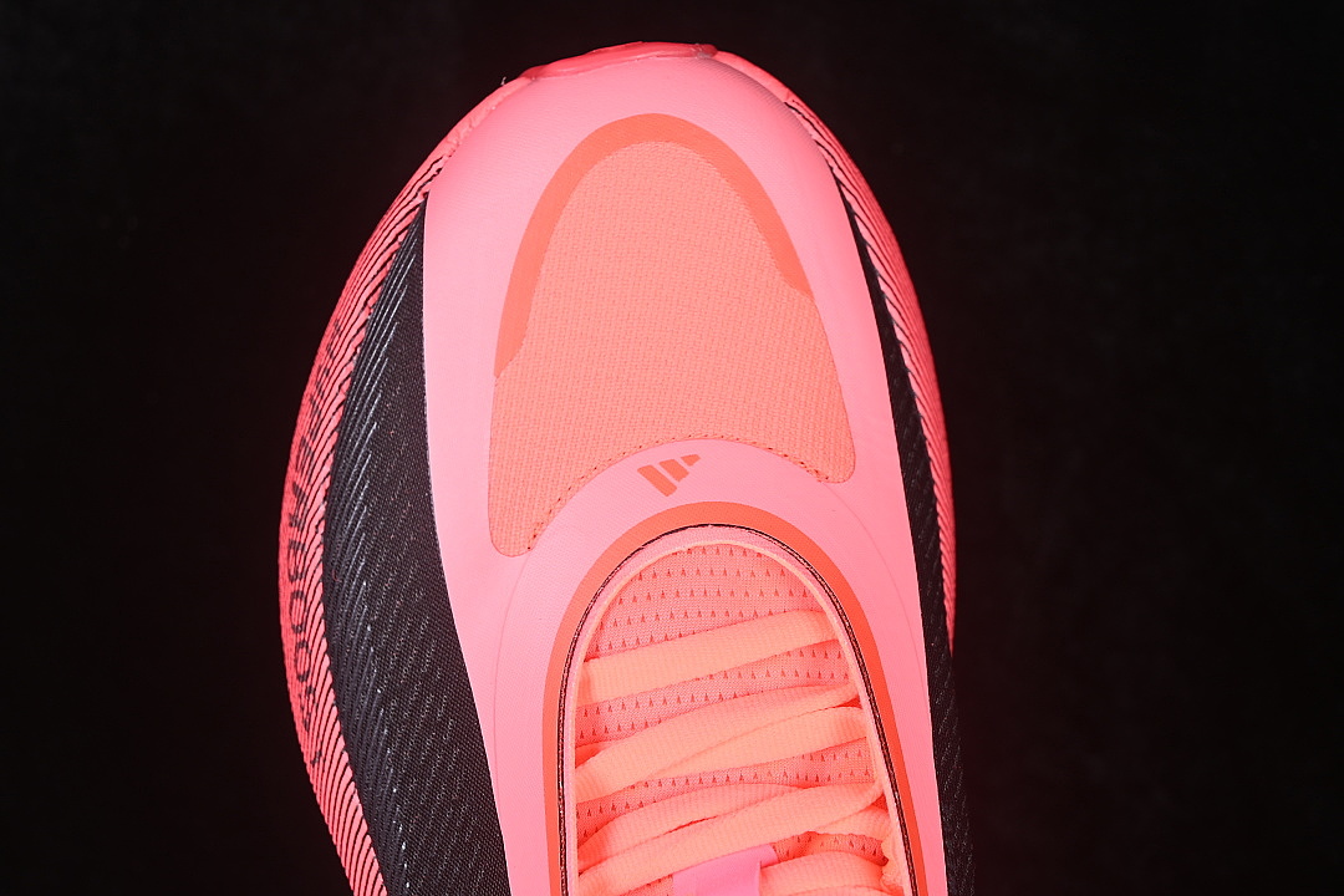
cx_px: 672
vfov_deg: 18.2
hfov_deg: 27.0
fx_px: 2800
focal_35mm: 75
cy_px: 448
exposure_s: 1/80
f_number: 7.1
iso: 160
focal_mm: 50
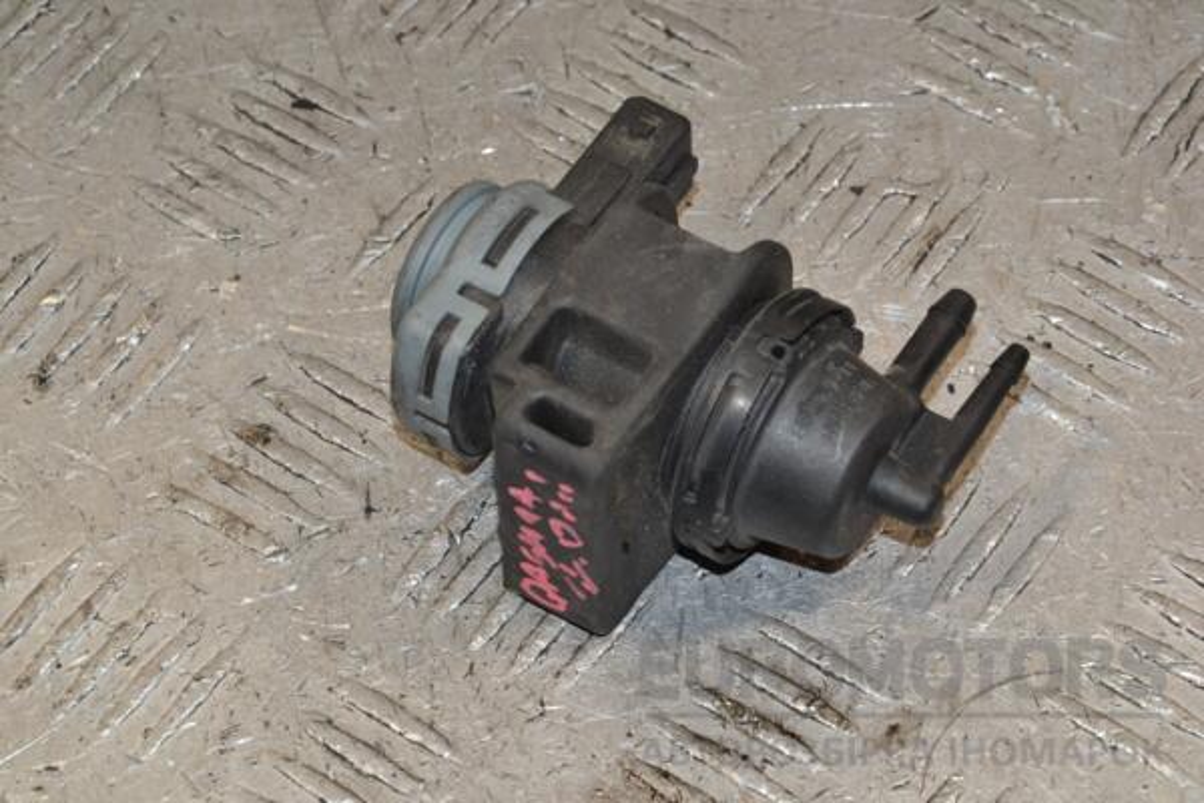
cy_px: 402
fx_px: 4615
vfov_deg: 9.9
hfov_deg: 14.9
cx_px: 602
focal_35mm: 138
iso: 800
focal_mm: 92
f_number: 10
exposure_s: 1/200
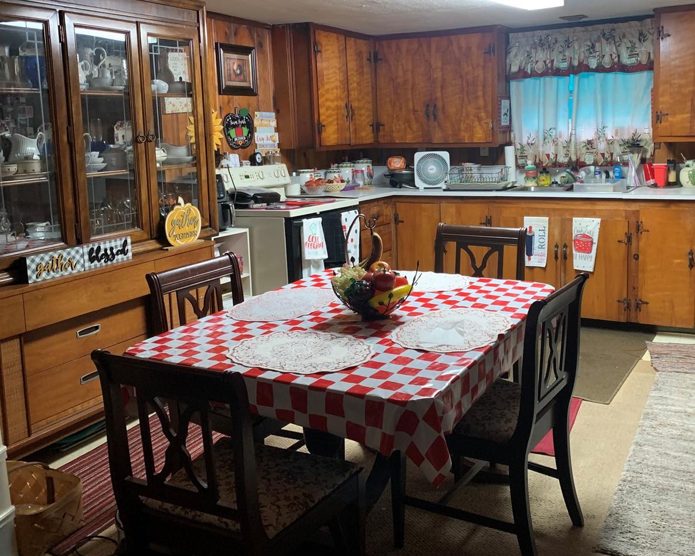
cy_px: 218
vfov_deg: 43.1
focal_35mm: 34
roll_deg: +1.7
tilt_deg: -7.5
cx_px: 402
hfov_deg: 52.6
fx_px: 699
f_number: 1.8
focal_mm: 4.25
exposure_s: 1/40
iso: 250
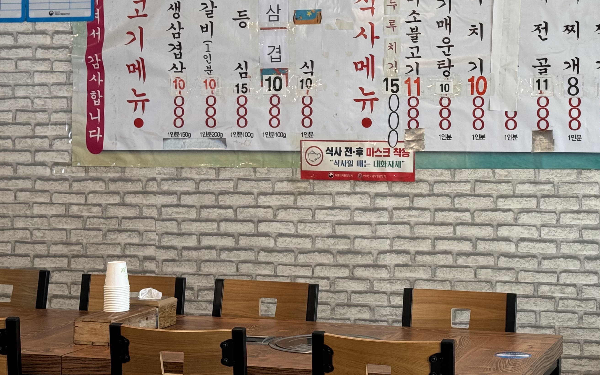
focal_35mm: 78
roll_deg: +0.2
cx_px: 438
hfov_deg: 26.2
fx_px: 1276
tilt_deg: +1.6
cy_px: 109
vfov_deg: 16.7
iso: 80
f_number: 1.78
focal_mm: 6.76
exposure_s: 1/121
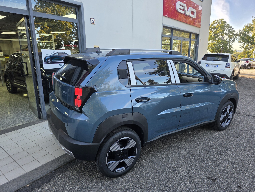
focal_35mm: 23
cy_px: 96
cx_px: 128
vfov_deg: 58.9
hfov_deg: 73.9
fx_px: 169
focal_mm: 6.3
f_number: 1.7
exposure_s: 1/180
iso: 40
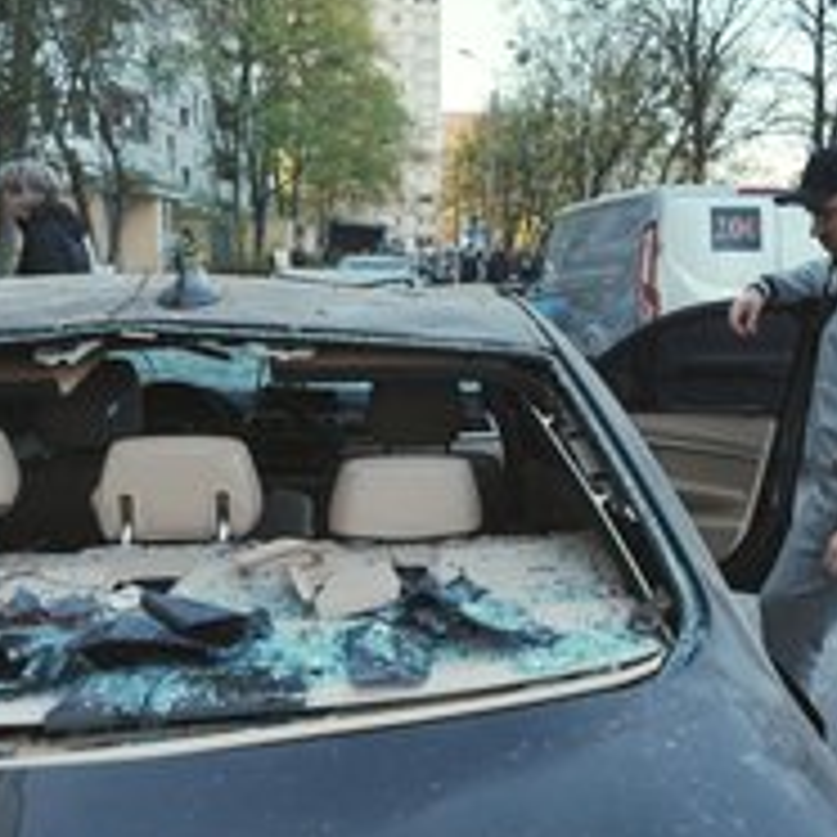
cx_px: 482
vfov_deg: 52.5
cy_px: 412
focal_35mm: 31
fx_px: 848
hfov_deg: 52.3
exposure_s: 1/1250
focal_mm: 17
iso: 400
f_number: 3.2
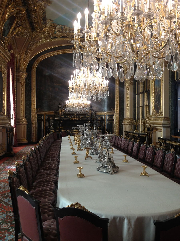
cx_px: 90
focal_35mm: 35
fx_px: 243
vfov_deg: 52.6
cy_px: 120
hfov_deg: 40.7
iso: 64
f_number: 2.4
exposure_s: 1/20
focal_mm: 4.28
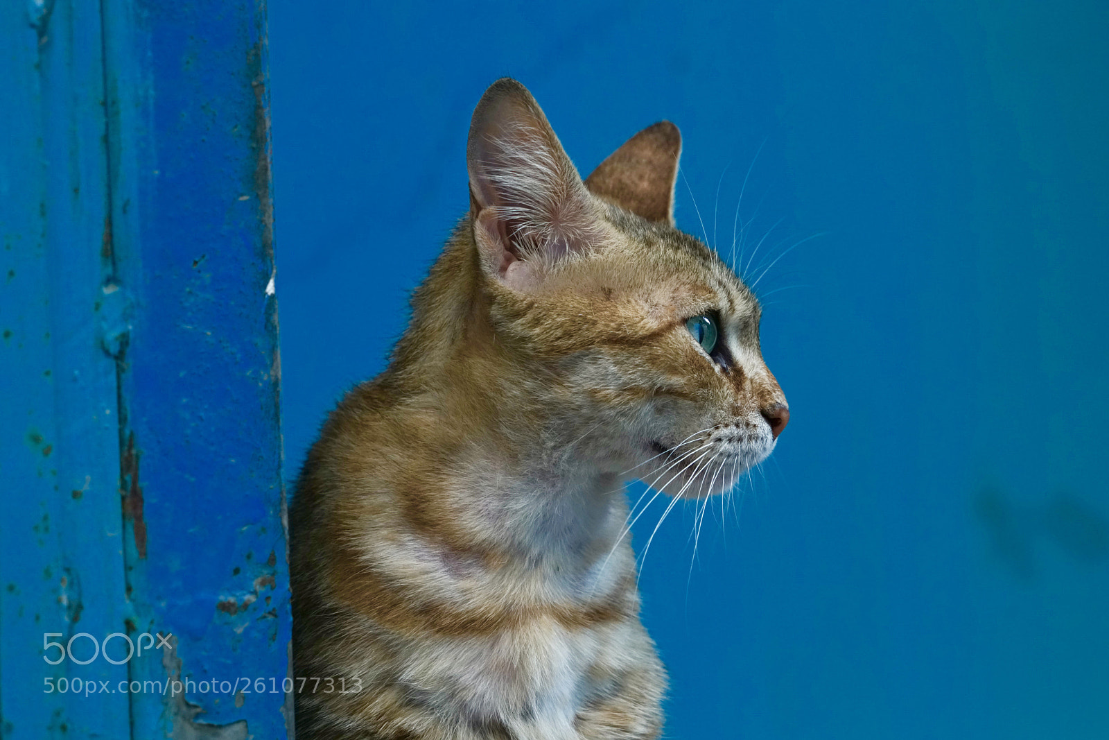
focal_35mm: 122
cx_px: 554
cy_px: 370
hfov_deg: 16.8
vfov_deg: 11.2
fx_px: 3758
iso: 1600
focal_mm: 122
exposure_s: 1/125
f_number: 7.1
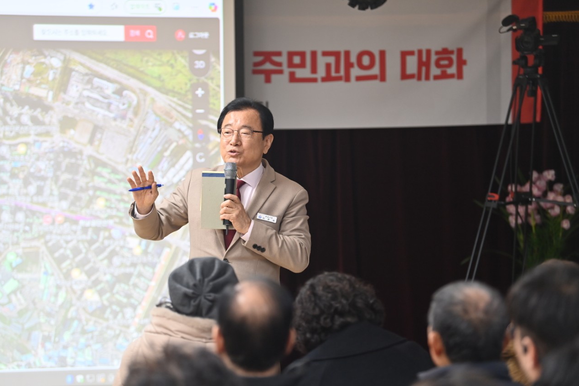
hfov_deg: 16.3
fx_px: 2026
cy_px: 194
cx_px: 289
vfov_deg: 10.9
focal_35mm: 126
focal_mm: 125
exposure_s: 1/200
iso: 1600
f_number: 3.2
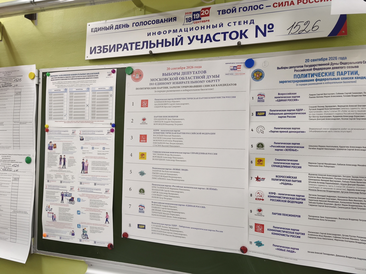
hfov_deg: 73.9
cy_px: 137
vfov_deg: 58.9
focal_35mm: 23
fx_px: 243
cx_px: 183
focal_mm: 5.35
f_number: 1.7
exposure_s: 1/100
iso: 200
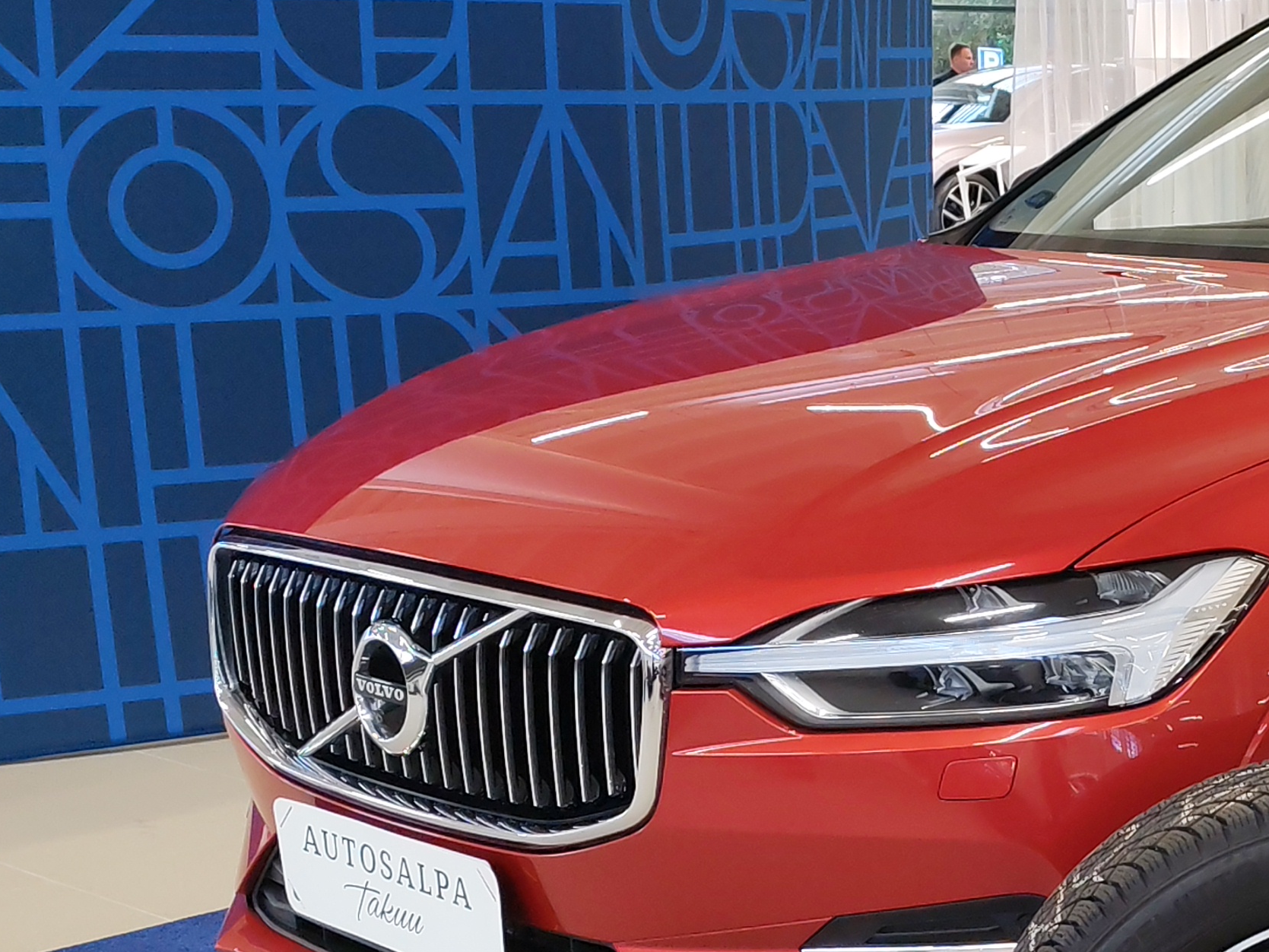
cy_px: 578
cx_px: 1352
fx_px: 2970
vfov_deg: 18.2
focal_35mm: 81
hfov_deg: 22.9
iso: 320
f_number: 1.9
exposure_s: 1/100
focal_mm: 6.12
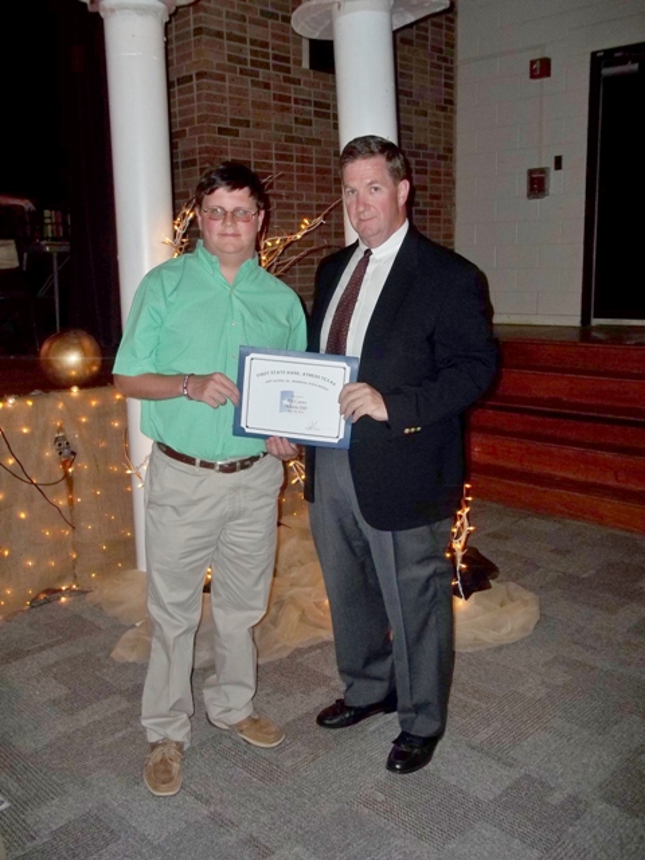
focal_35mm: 32
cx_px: 322
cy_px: 430
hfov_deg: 44.2
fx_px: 795
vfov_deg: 56.8
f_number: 2.9
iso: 64
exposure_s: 1/30
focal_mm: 5.7
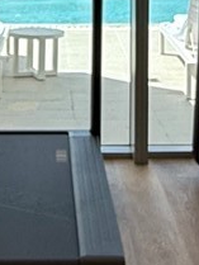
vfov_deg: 17.7
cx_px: 66
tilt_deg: -3.3
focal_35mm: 107
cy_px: -32
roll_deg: -0.9
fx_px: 819
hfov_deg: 13.8
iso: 64
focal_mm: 2.22
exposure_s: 1/175
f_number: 2.2
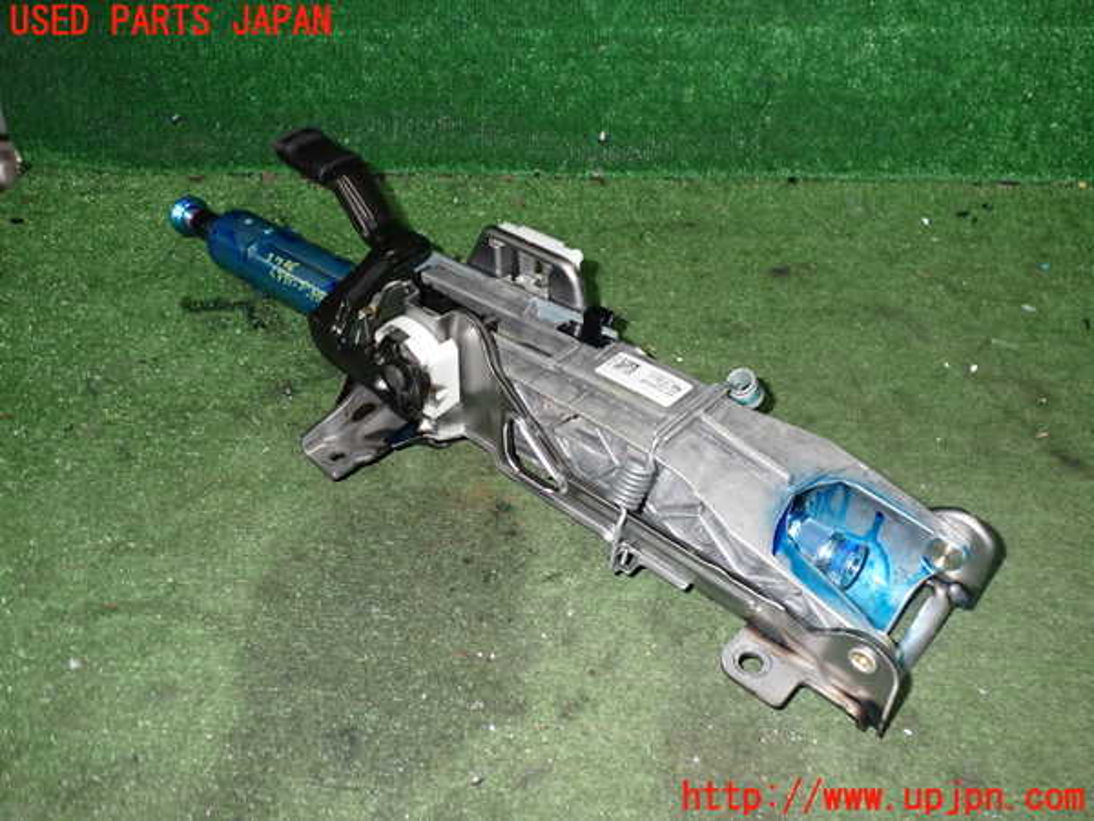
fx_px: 948
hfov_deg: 60.0
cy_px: 410
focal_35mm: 30
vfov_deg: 46.8
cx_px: 547
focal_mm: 5.4
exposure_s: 1/30
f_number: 6.3
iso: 320
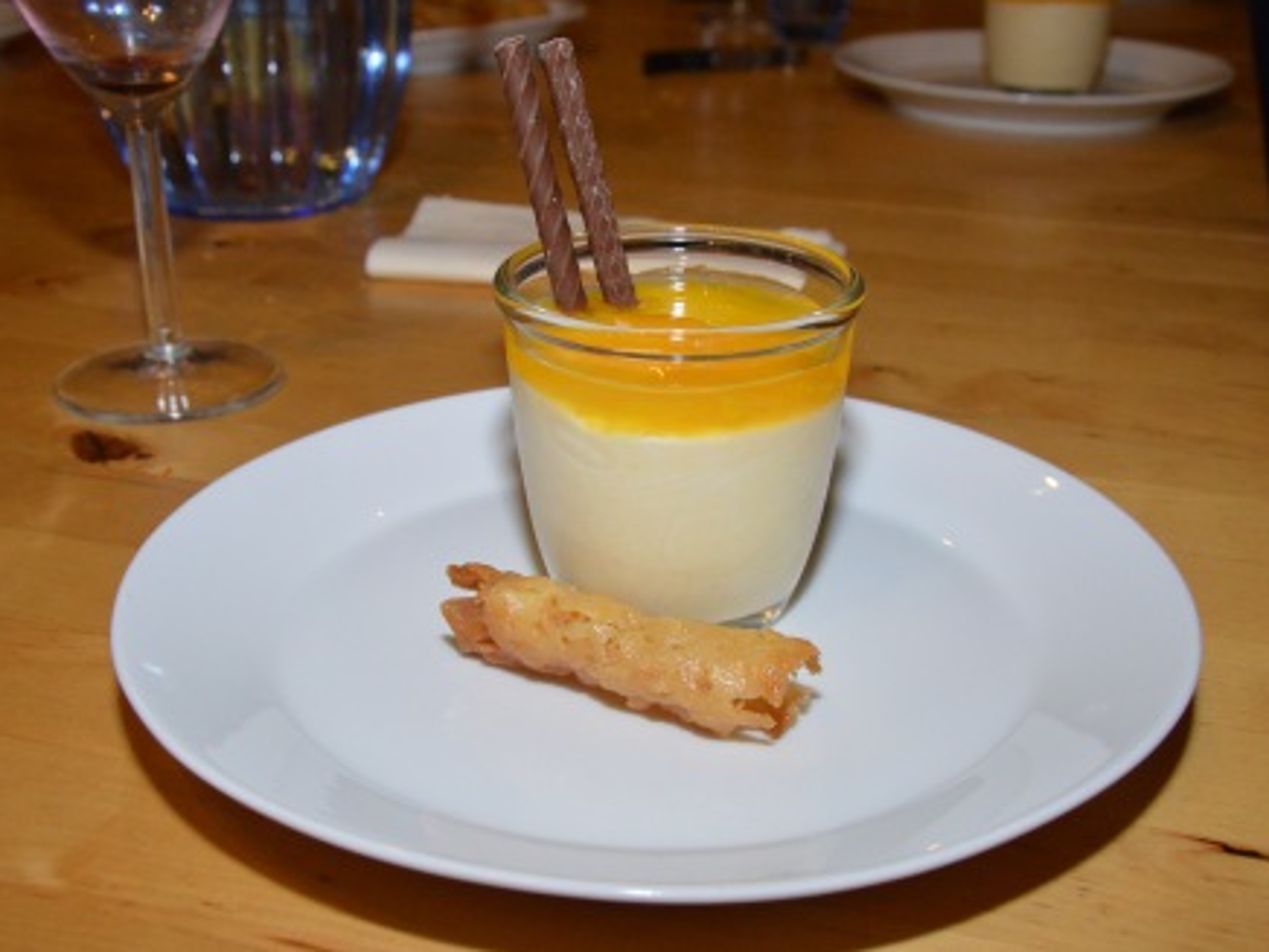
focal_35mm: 45
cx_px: 646
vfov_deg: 32.5
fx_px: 1633
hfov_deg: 42.5
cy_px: 472
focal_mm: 27
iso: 1600
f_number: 8
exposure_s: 1/60
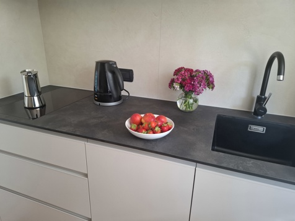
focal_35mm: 23
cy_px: 110
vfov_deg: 58.9
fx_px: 196
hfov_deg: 73.9
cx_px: 148
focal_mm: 5.54
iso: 250
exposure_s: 1/40
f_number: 1.8
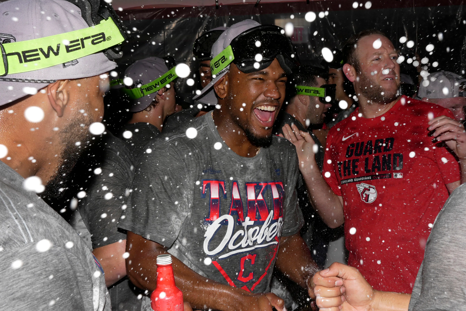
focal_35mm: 46
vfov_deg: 29.2
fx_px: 595
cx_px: 233
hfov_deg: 42.7
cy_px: 156
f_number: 14
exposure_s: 1/250
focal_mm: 31
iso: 250
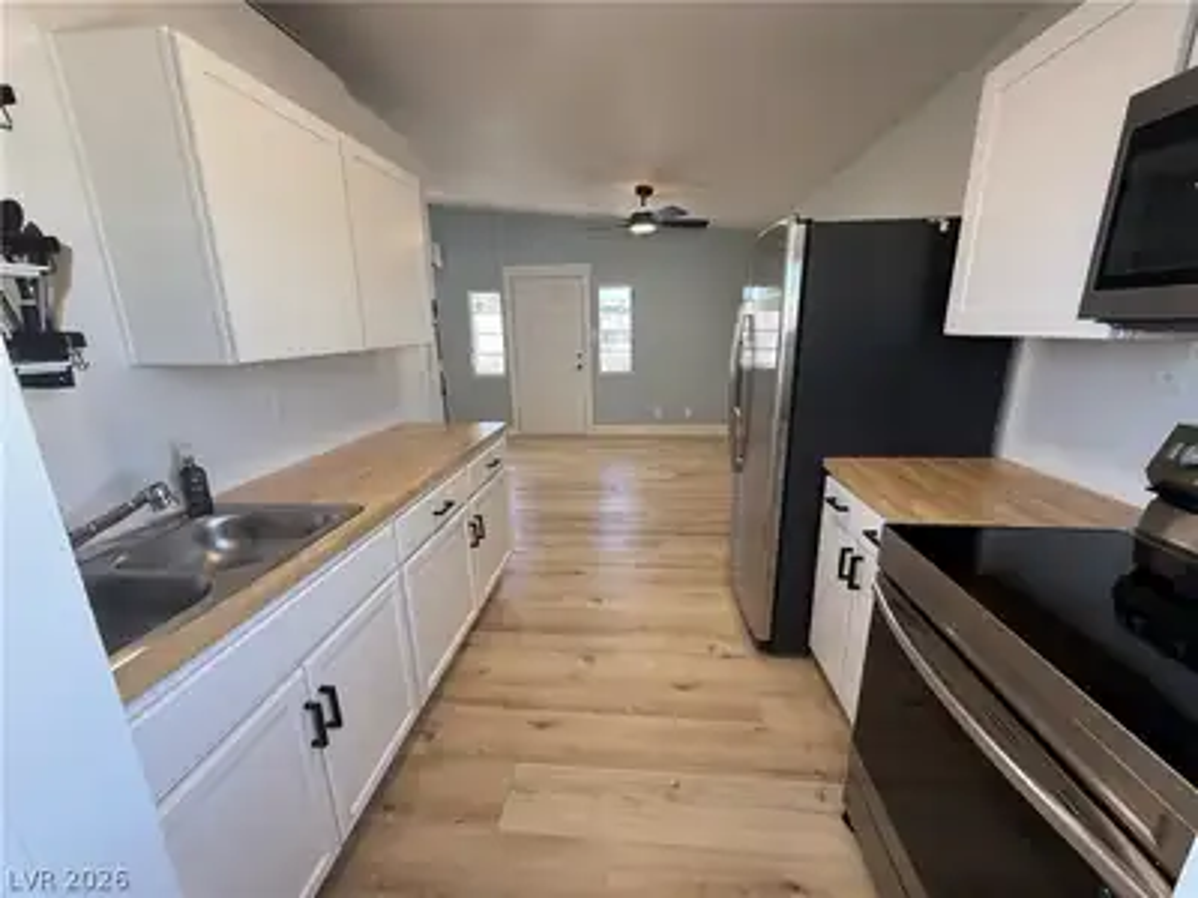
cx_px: 599
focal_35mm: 14
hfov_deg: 102.1
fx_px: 485
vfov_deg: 85.7
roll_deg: +0.7
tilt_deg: -14.1
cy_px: 449
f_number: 2.2
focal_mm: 2.22
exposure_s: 1/99
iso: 125
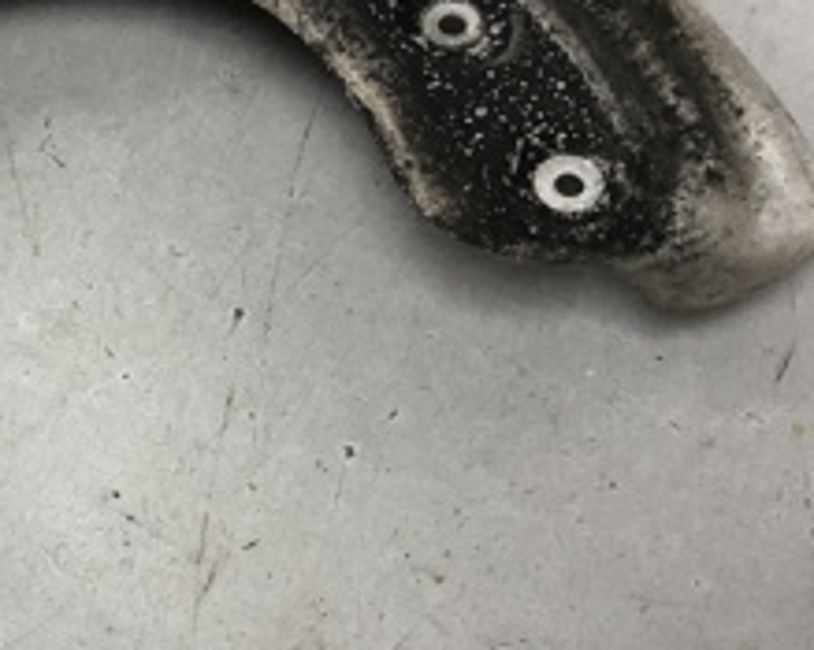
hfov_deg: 22.5
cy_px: 409
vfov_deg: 19.1
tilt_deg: -66.5
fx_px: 1926
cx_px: -78
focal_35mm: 80
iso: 32
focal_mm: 4
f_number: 1.8
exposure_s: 1/25
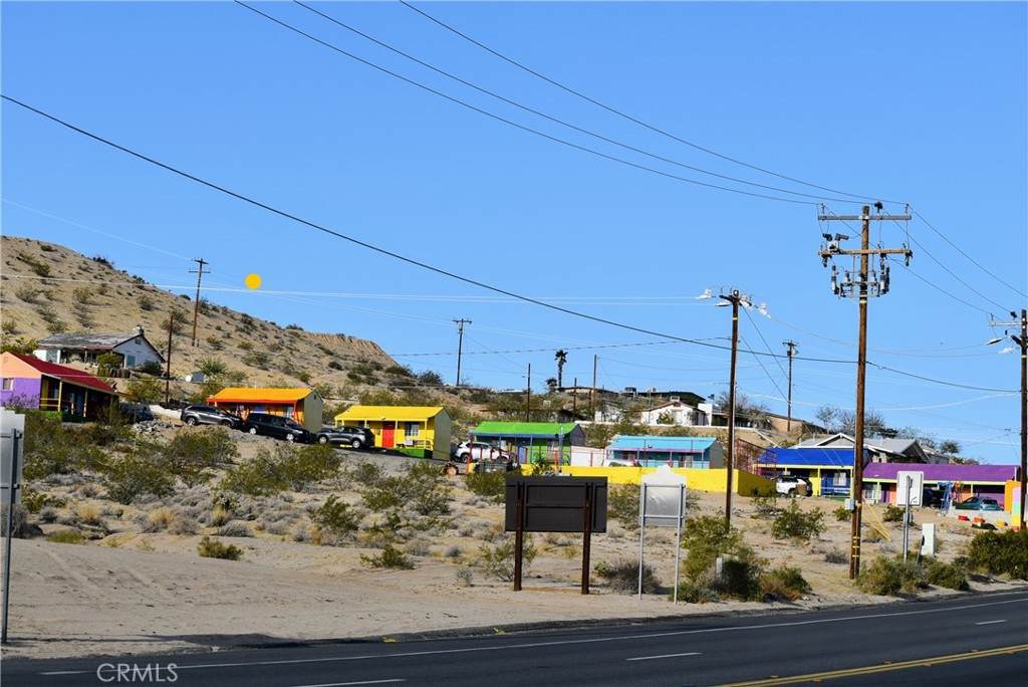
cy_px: 344
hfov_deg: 19.4
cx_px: 514
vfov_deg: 13.1
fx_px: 3000
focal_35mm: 105
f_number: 8
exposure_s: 1/500
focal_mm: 70
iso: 110
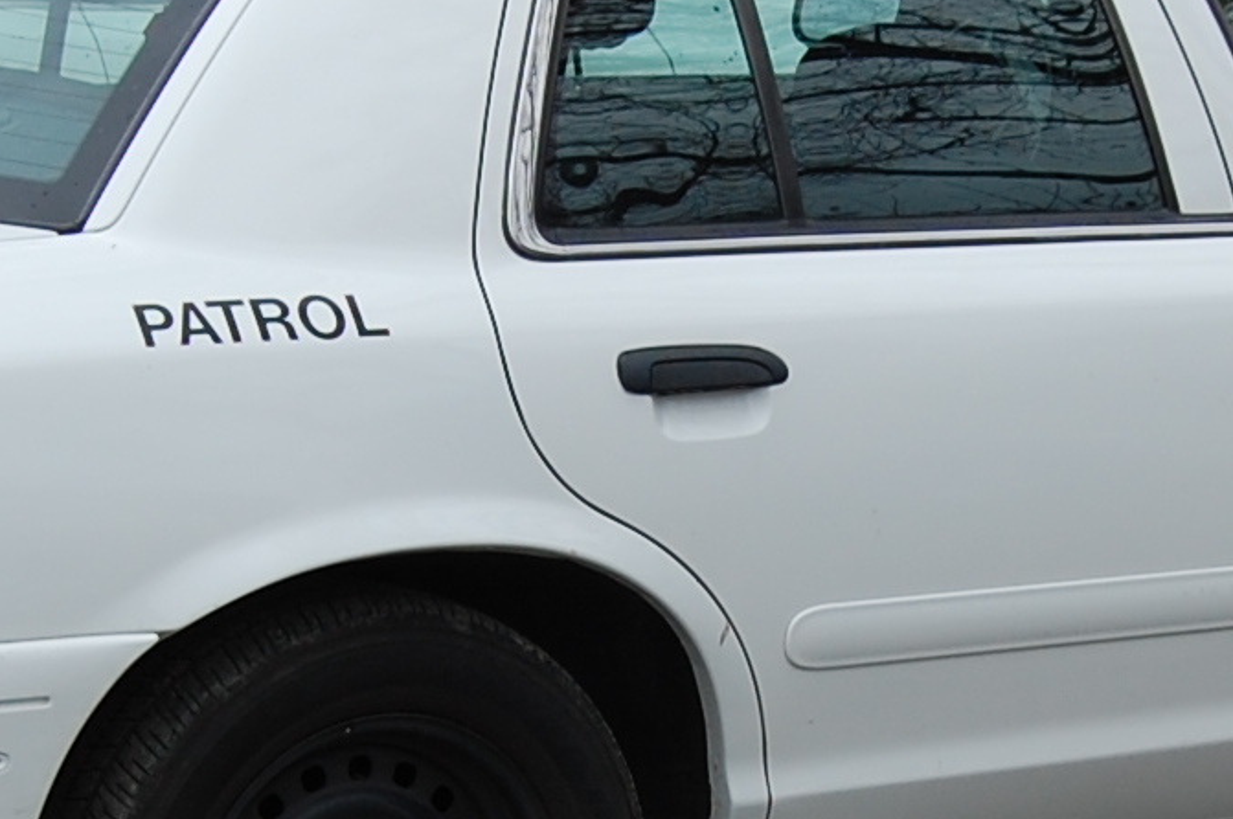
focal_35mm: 148
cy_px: 643
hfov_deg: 13.9
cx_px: 733
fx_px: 5064
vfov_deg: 9.2
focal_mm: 22
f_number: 7.1
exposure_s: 1/200
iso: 200
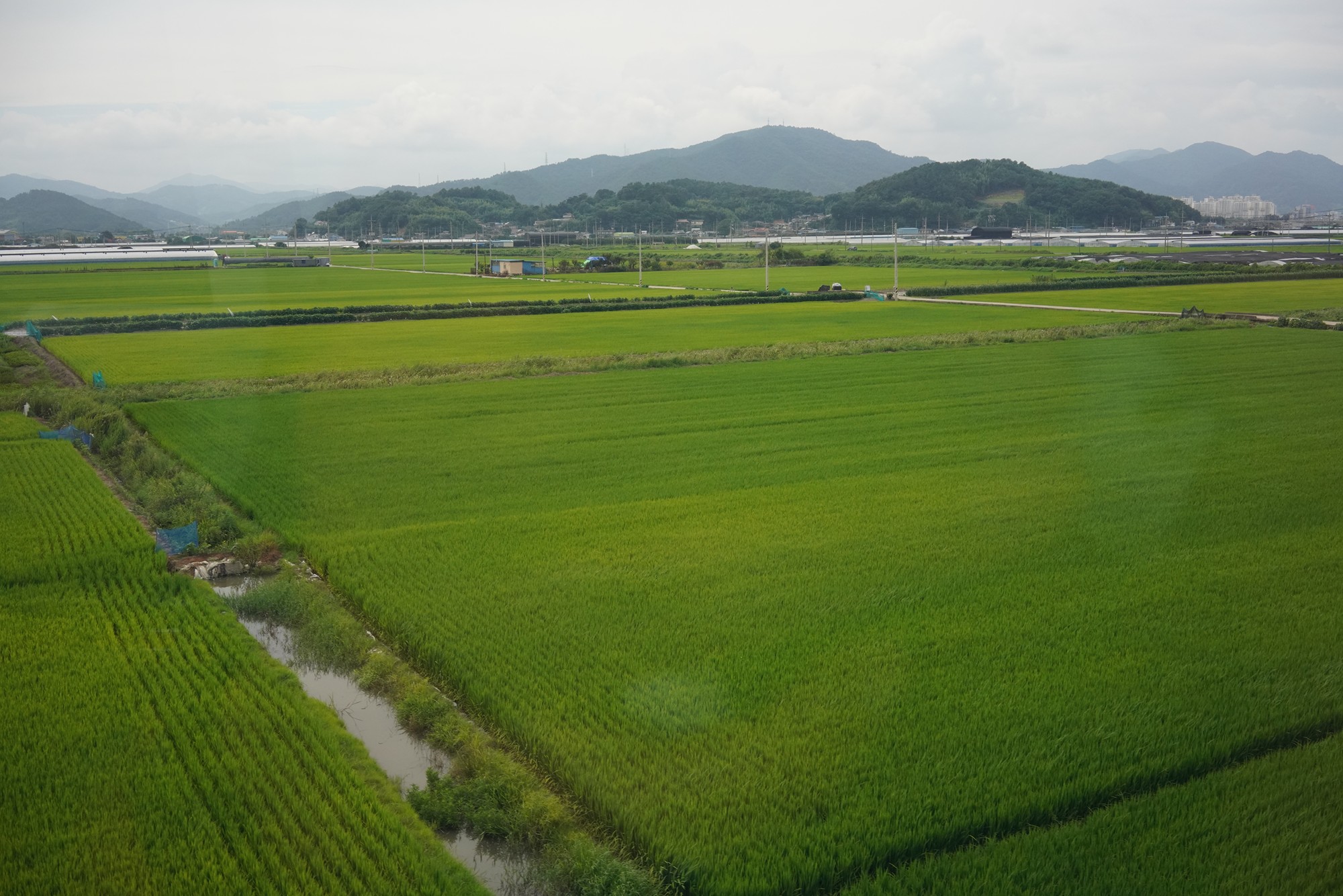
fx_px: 1306
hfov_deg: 54.4
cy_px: 448
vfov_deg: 37.9
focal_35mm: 35
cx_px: 672
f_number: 11
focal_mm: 35
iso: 1600
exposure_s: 1/500
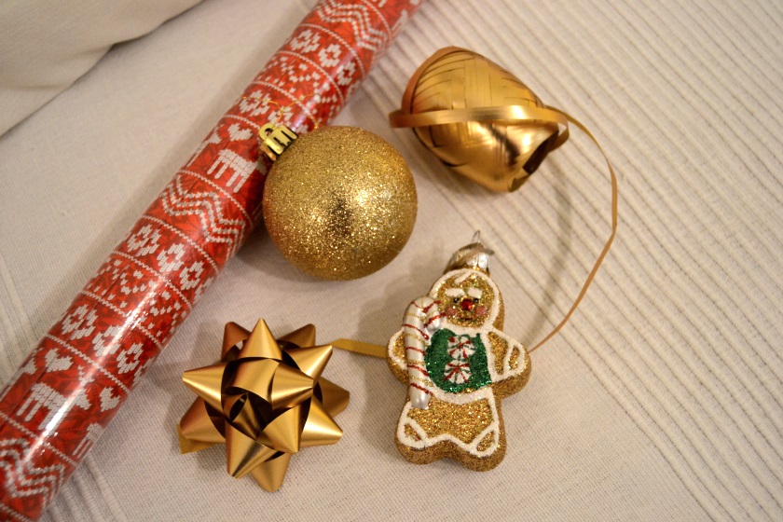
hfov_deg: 49.6
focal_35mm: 39
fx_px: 848
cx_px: 392
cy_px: 261
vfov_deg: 34.2
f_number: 4
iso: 900
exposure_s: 1/60
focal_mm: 26
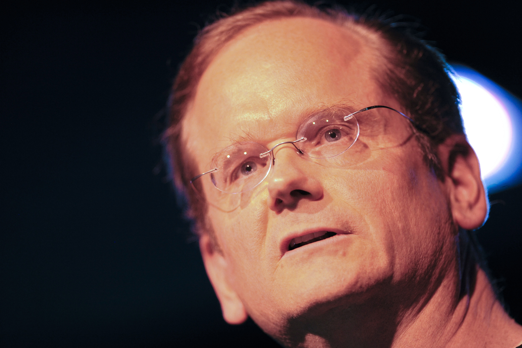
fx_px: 4347
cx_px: 261
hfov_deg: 6.9
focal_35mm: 300
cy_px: 174
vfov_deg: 4.6
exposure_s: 1/250
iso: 2500
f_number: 2.8
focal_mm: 300
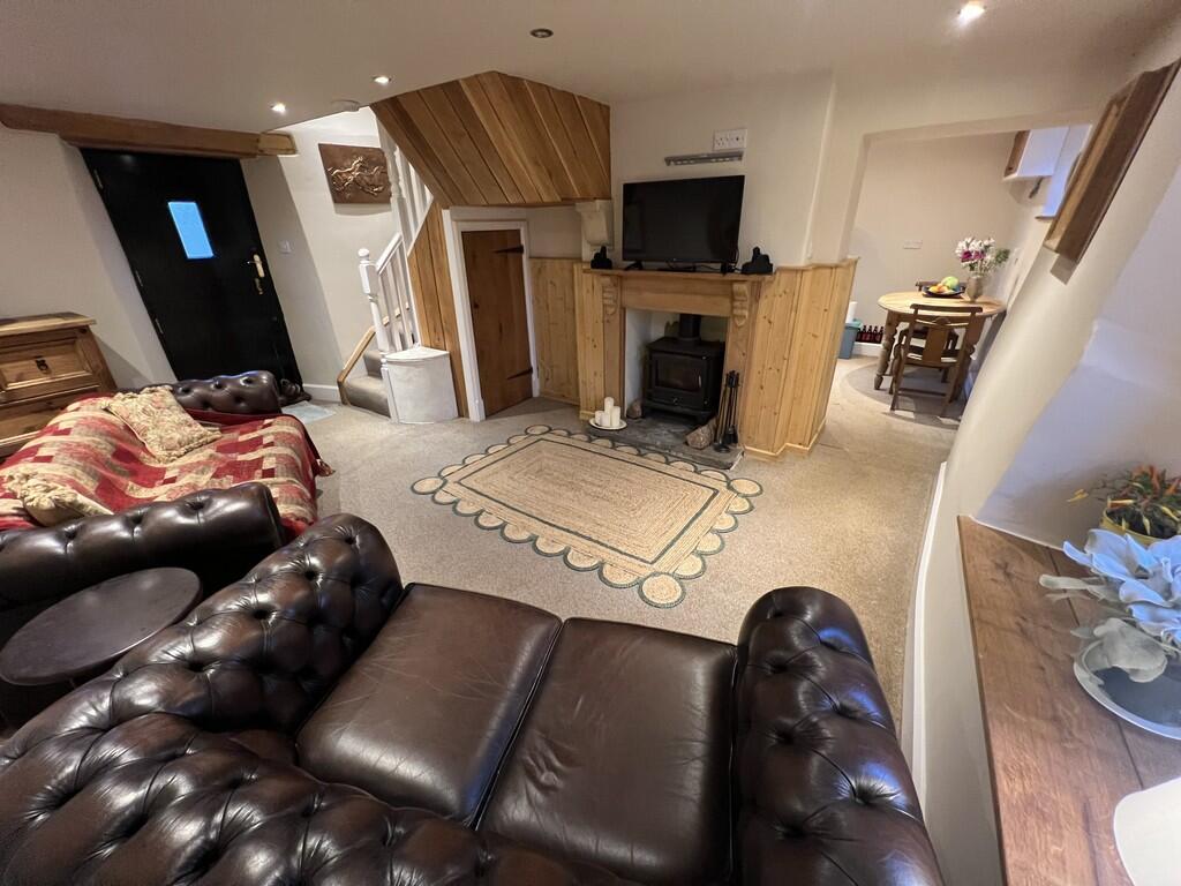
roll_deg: +1.6
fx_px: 444
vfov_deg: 89.9
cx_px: 590
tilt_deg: -24.7
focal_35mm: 13
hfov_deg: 106.2
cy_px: 443
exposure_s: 1/50
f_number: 1.8
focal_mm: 1.57
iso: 400
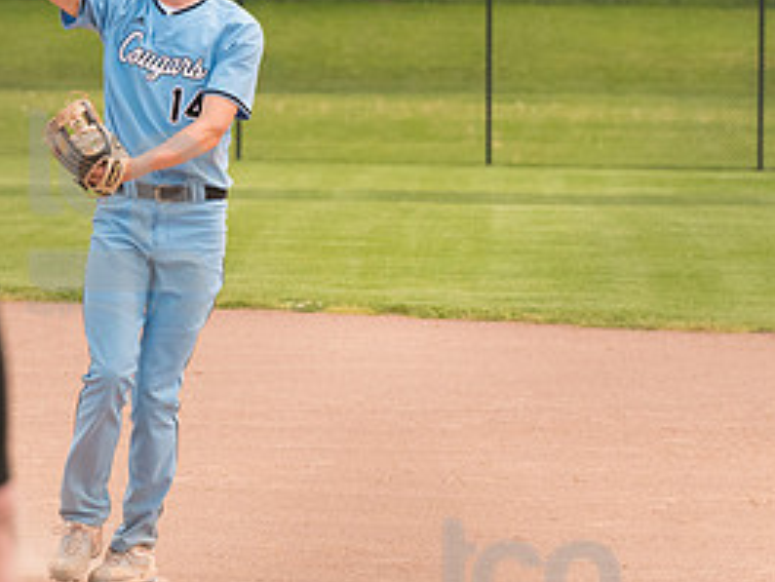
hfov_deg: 4.7
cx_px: 117
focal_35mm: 425
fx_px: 9519
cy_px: 213
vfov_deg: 3.5
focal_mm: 135
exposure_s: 1/2000
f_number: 5.6
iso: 1000
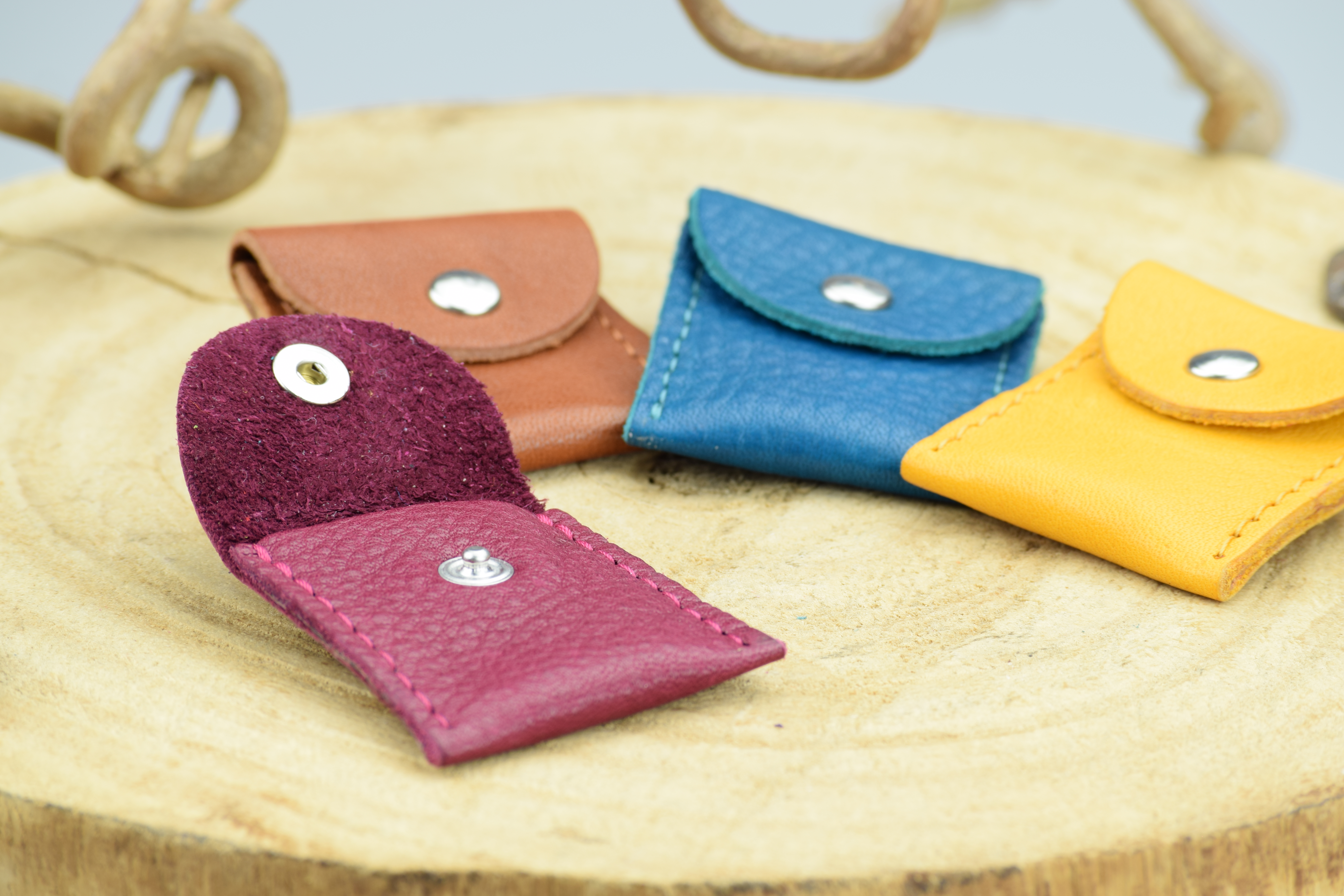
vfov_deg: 6.5
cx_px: 672
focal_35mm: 210
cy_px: 448
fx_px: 7839
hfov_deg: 9.8
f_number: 9
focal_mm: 140
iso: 100
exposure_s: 1/20
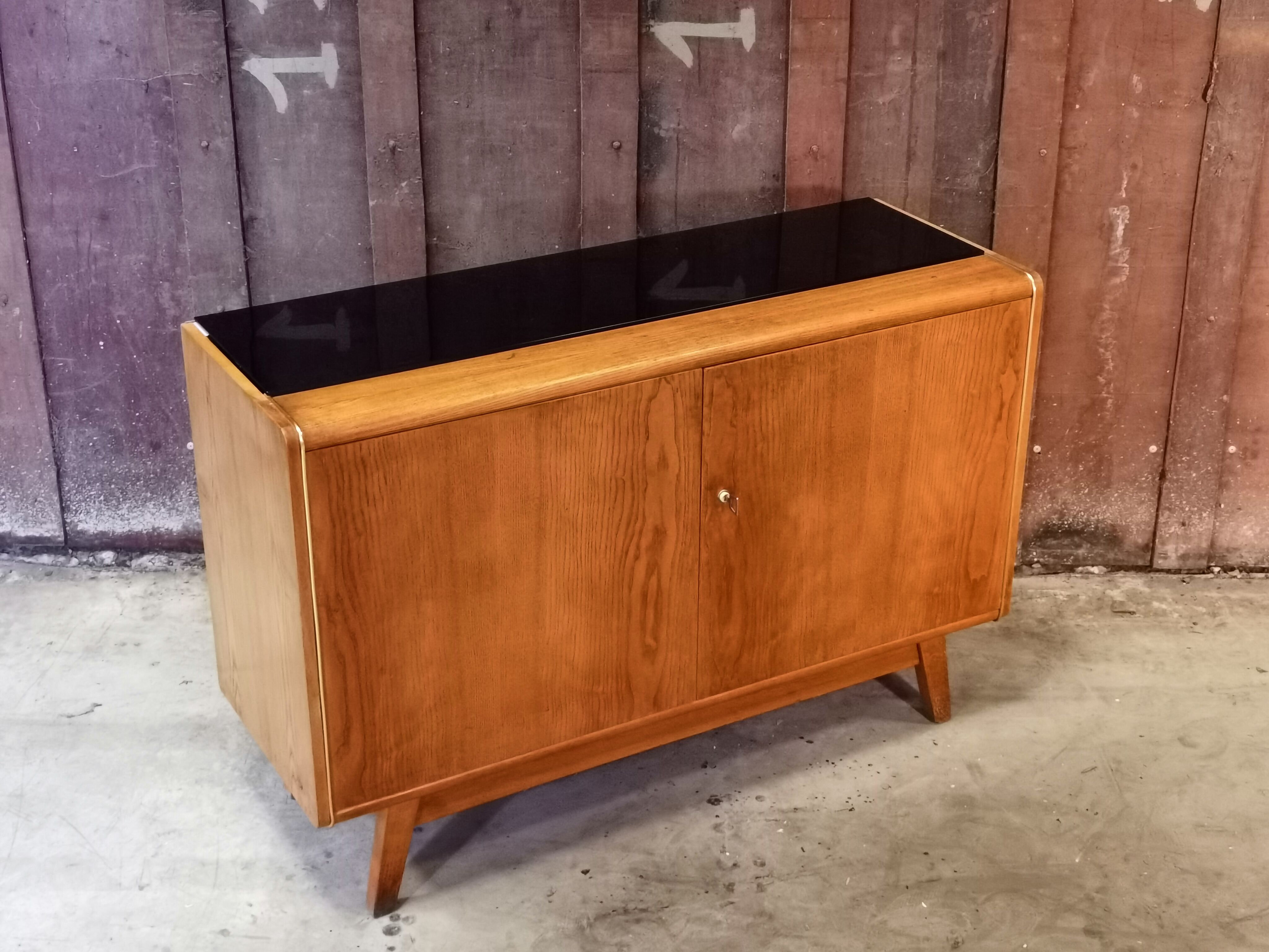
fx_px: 1833
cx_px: 634
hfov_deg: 38.2
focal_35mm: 50
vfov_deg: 29.1
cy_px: 476
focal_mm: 6.71
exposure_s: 1/33.3
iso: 640
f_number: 1.9
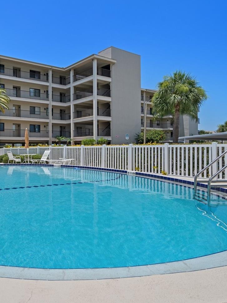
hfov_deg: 50.1
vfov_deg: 65.3
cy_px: 161
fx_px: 236
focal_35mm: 27
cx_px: 70
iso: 320
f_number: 8
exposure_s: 1/1000
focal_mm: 17
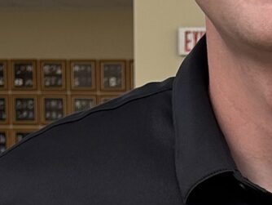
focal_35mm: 199
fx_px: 1565
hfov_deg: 9.7
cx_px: 378
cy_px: 516
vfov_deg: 7.0
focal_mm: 5.7
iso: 40
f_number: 1.5
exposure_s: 1/164
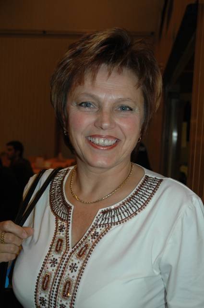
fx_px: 371
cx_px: 102
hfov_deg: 30.8
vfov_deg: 45.0
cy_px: 154
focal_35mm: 44
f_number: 4
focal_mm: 29
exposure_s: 1/60
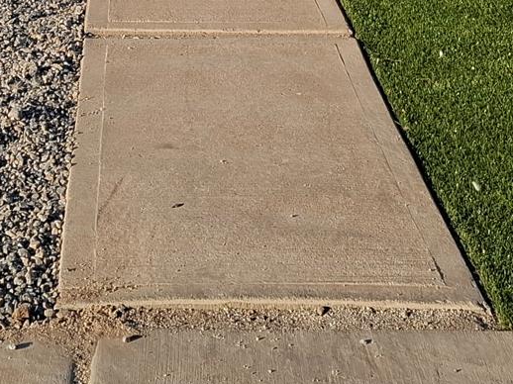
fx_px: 1348
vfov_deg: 13.9
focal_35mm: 91
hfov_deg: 21.5
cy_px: -364
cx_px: 170
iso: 50
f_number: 1.8
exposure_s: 1/1355
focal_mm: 5.54
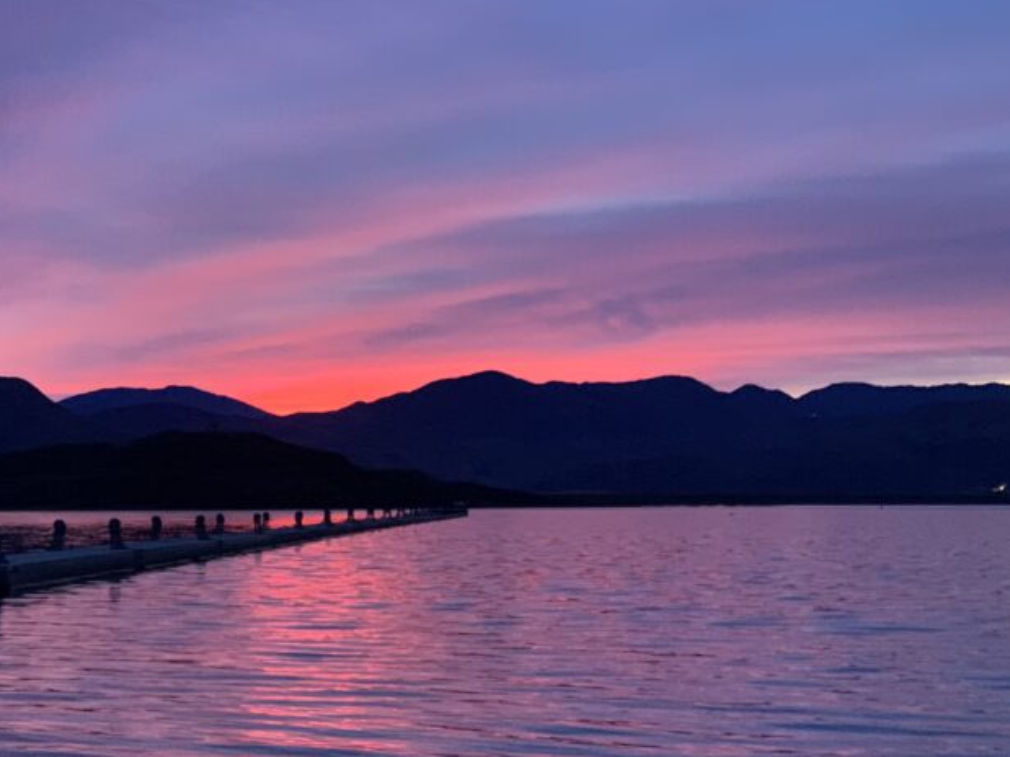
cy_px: 380
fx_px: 2509
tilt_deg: +3.2
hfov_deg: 22.6
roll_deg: +0.2
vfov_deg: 17.2
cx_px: 276
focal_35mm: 86
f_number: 2.4
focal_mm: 6
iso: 500
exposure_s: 1/30
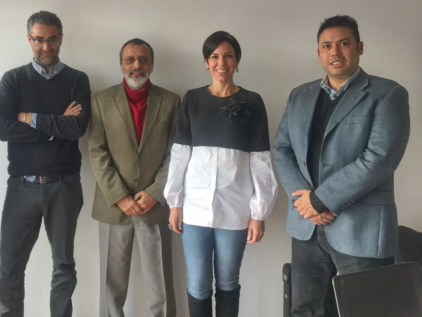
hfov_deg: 46.1
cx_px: 141
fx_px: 488
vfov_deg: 35.5
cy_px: 100
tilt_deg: -1.9
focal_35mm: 40
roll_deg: -1.4
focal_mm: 4.15
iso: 32
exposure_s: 1/33
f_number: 2.2
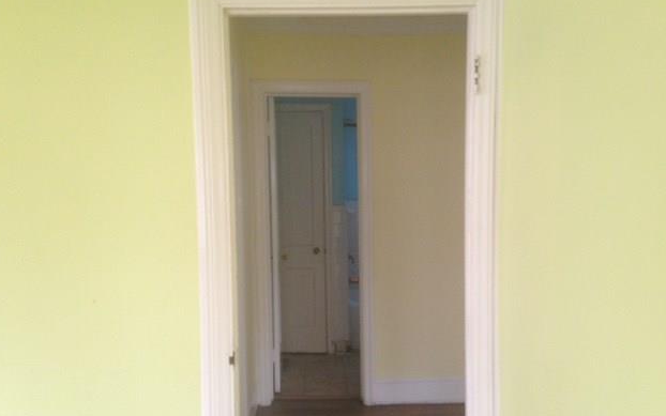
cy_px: 230
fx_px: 654
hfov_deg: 54.0
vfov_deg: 35.3
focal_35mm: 36
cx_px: 333
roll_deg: +0.8
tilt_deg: -4.6
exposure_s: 1/20
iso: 160
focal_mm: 4.12
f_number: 2.4
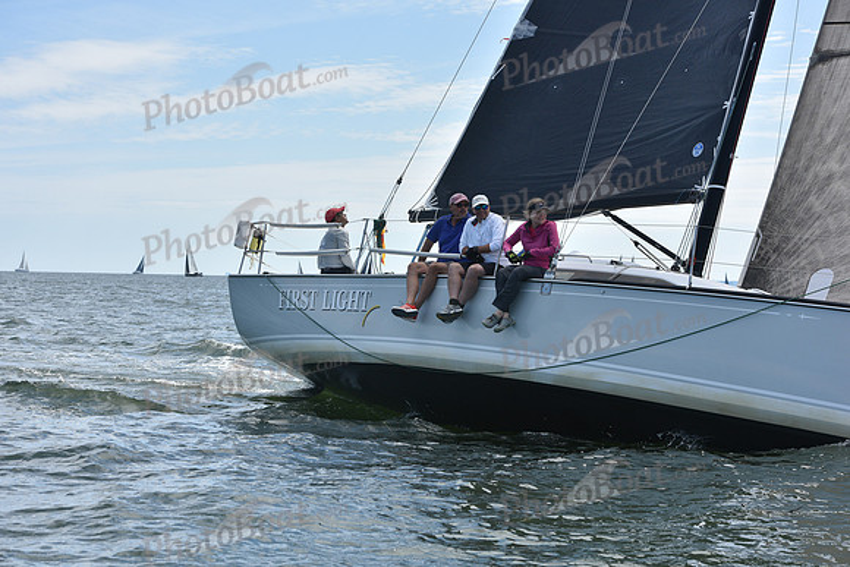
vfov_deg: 16.1
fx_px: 2007
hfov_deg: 23.9
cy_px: 284
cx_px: 425
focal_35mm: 85
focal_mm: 85
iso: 320
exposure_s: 1/1000
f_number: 9
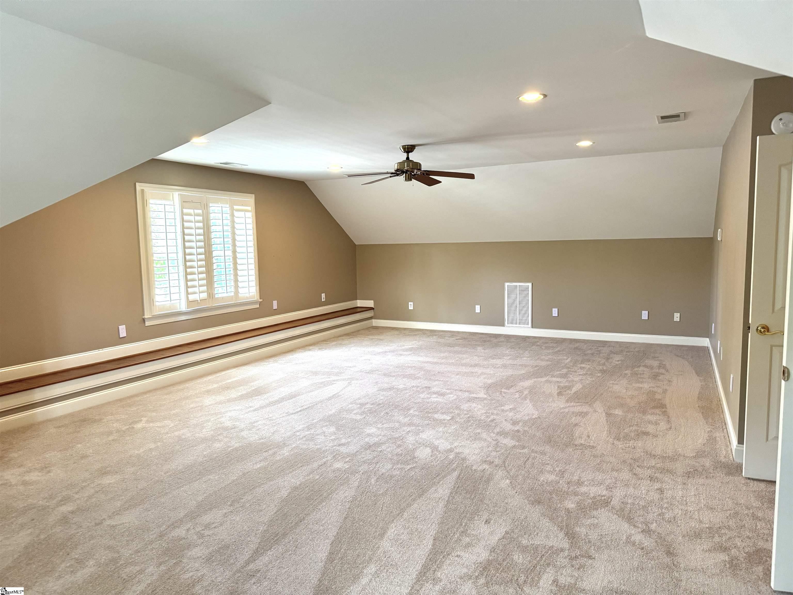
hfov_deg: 71.6
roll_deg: +0.5
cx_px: 396
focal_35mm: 24
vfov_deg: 56.8
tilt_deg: -6.5
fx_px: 550
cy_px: 298
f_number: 1.78
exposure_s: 1/60
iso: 320
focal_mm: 6.76
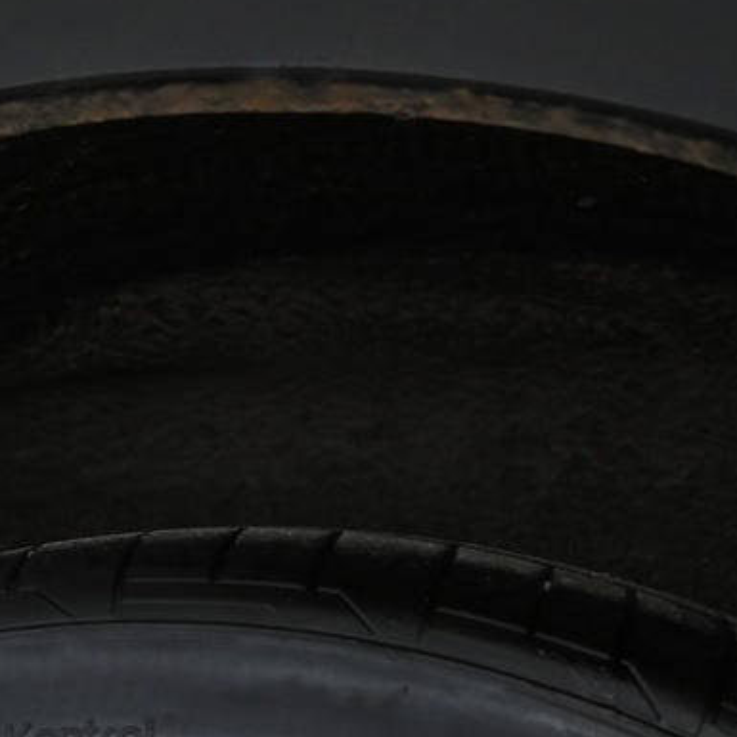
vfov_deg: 20.0
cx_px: 115
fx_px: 2072
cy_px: 547
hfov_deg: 19.9
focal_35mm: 86
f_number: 4
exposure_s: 1/50
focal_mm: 24
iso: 2000
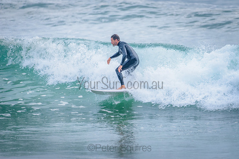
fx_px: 4070
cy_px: 71
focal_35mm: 613
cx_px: 146
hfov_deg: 3.4
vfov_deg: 2.2
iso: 900
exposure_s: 1/2000
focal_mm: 500
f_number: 5.6
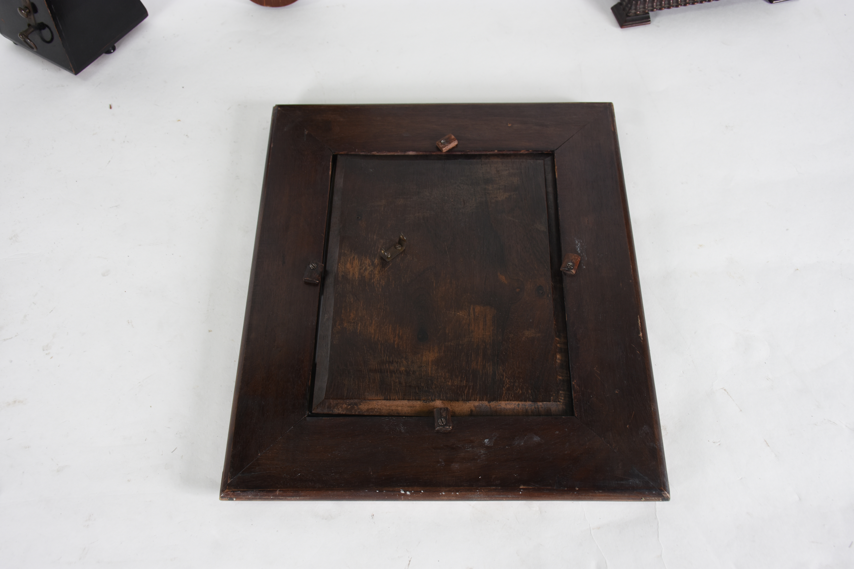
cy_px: 284
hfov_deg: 55.1
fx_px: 818
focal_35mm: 34
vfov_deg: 38.4
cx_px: 427
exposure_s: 1/60
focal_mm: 23
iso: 320
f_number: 6.3
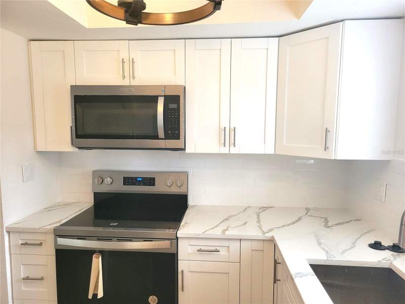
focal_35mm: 26
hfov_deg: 67.3
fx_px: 304
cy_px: 152
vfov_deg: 53.1
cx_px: 202
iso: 320
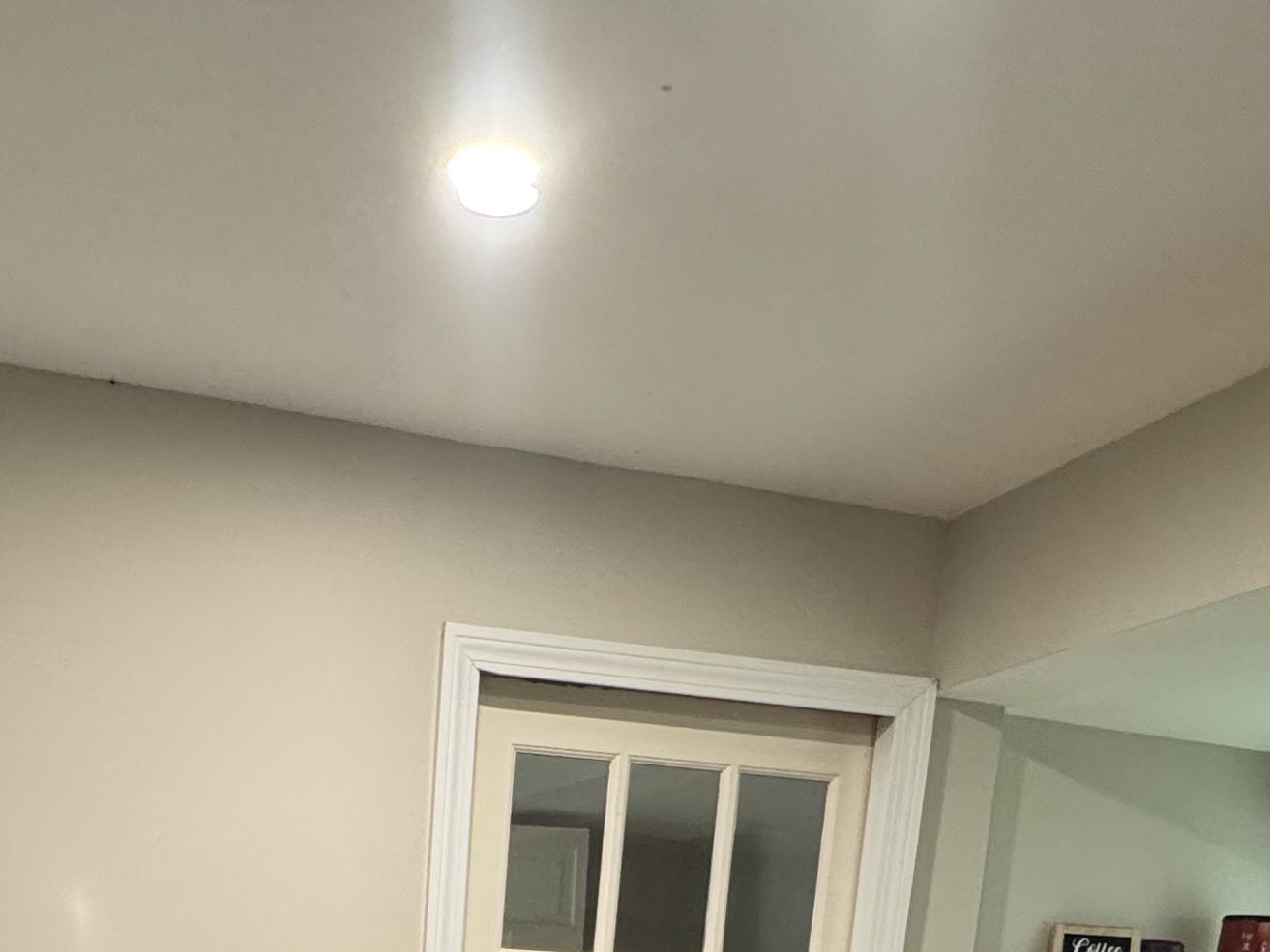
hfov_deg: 42.9
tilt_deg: -13.3
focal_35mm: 43
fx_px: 1578
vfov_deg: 25.6
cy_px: 1413
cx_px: 364
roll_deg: -3.4
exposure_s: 1/60
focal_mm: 2.22
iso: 250
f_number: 2.2
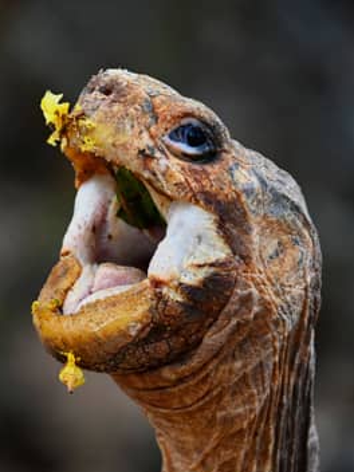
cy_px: 267
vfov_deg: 4.5
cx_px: 177
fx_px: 5959
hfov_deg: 3.4
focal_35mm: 437
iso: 1250
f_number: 5.6
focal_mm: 400
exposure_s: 1/1000
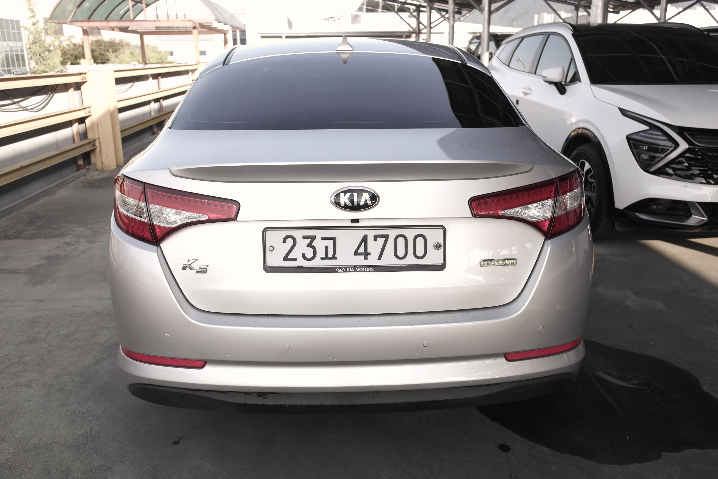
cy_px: 240
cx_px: 359
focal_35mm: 30
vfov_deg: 43.6
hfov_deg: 61.9
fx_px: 598
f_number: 5.6
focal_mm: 20
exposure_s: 1/200
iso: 100
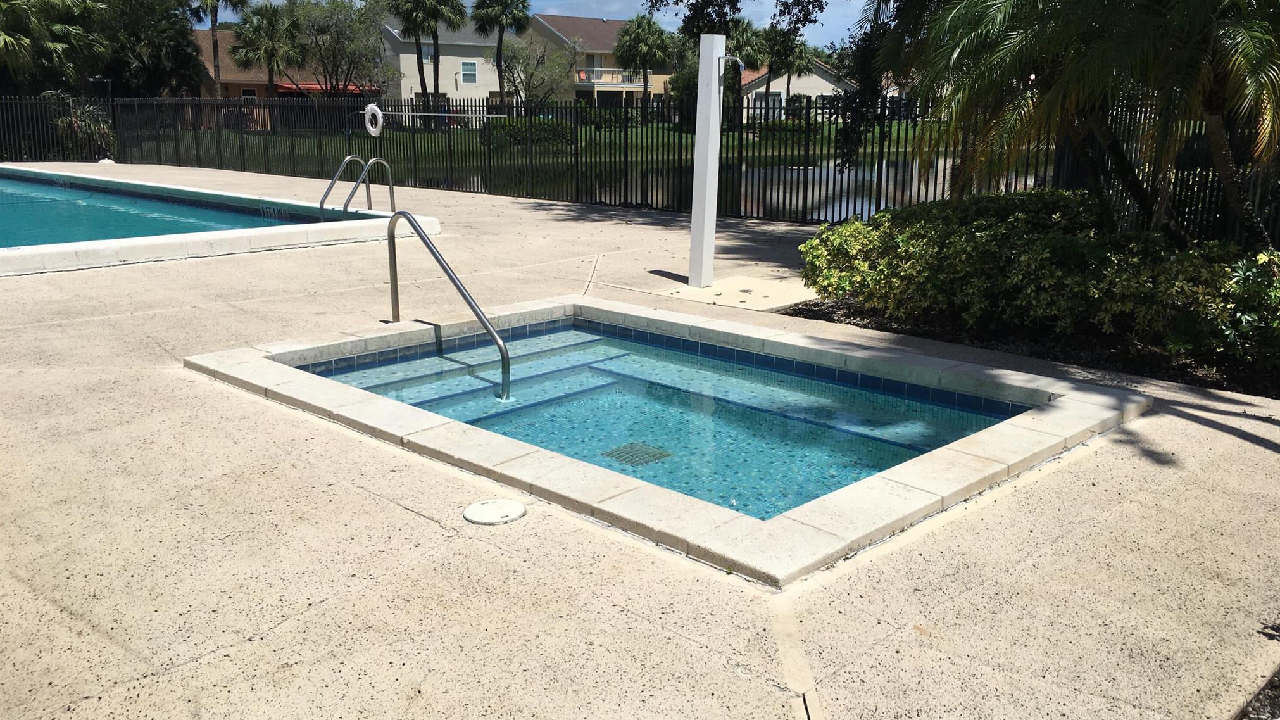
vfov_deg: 36.7
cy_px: 359
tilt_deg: -10.7
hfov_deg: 61.0
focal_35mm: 32
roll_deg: -0.2
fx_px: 1086
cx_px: 647
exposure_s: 1/3205
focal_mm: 4.15
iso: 25
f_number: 2.2
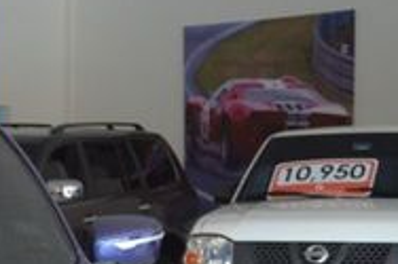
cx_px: -186
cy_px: 420
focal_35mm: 148
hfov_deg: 13.2
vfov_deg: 9.0
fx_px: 1631
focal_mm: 29
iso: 500
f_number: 4.5
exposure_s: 1/160
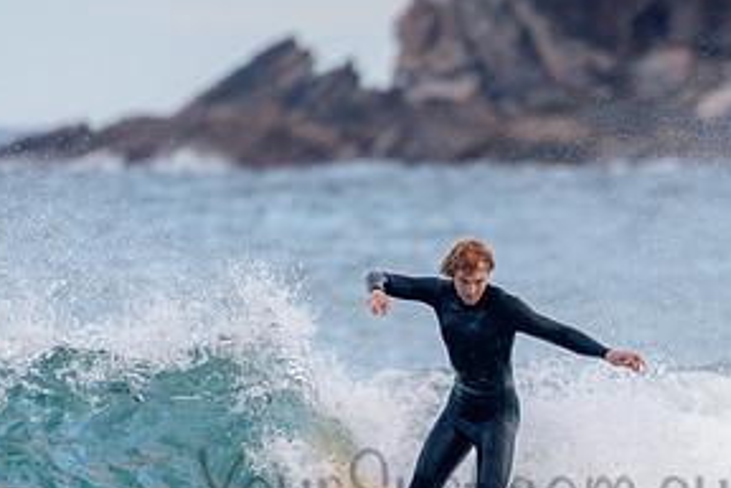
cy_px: 378
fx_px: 24994
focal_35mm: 1231
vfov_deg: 1.1
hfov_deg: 1.7
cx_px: 624
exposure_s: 1/1600
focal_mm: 500
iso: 800
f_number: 5.6
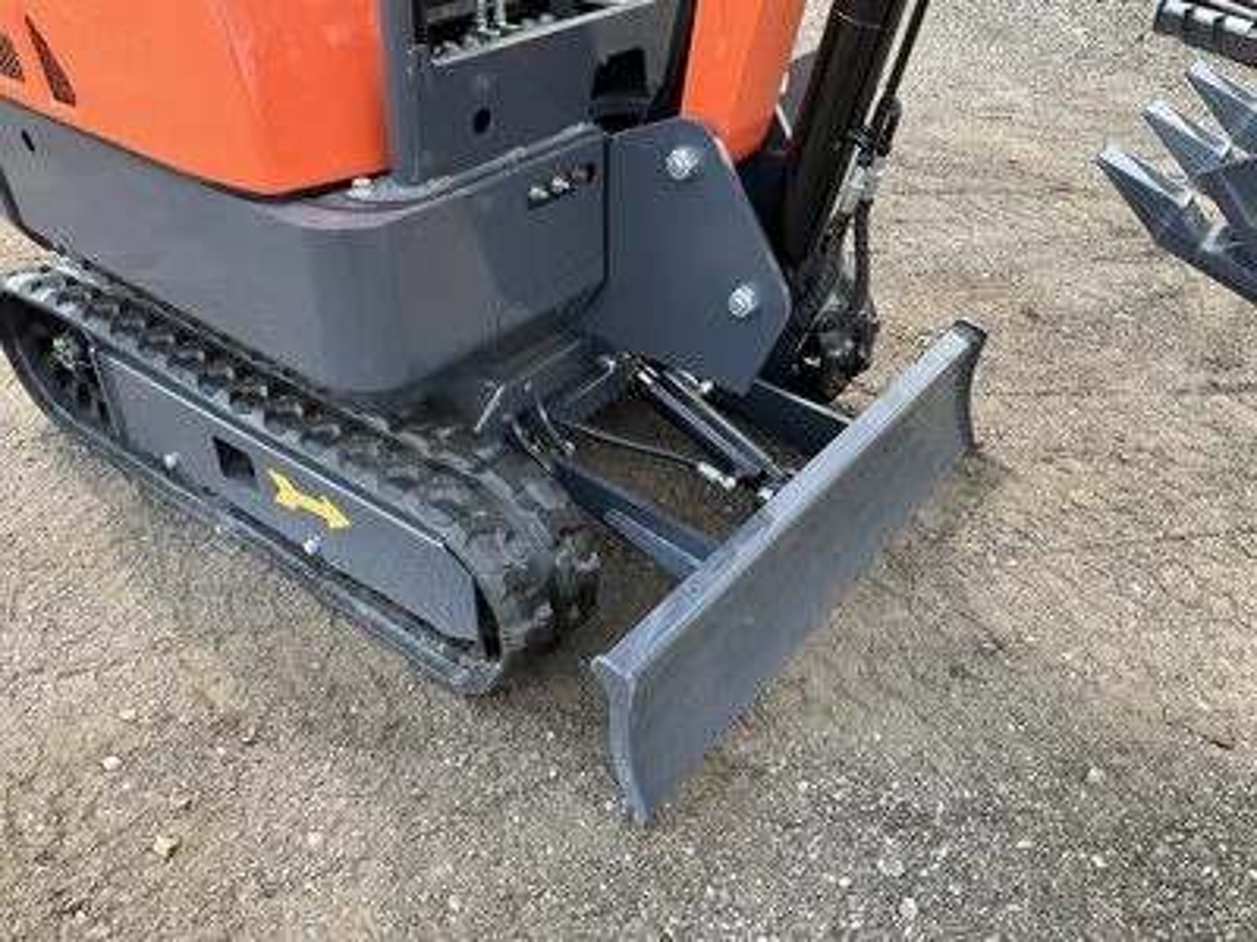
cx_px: 628
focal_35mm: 29
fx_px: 1053
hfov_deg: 61.7
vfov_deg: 48.2
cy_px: 471
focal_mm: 3
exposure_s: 1/154
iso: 20
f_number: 1.8
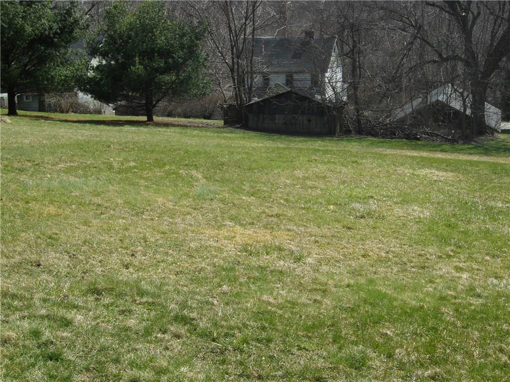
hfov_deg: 33.2
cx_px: 255
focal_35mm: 58
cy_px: 191
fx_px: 855
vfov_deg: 25.2
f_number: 5.5
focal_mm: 10.4
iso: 80
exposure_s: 1/350
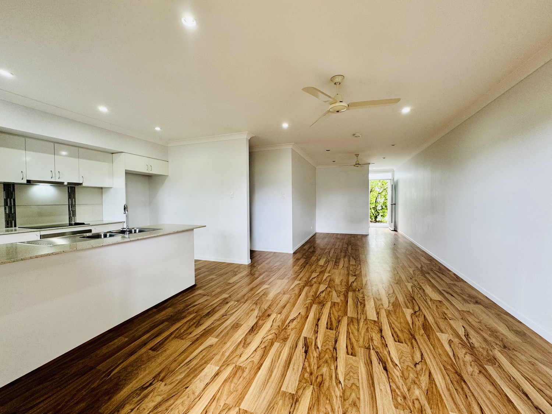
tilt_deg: -1.3
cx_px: 276
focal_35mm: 14
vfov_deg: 85.7
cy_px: 207
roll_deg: +1.3
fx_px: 223
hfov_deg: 102.1
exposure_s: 1/99
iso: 125
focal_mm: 2.22
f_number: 2.2
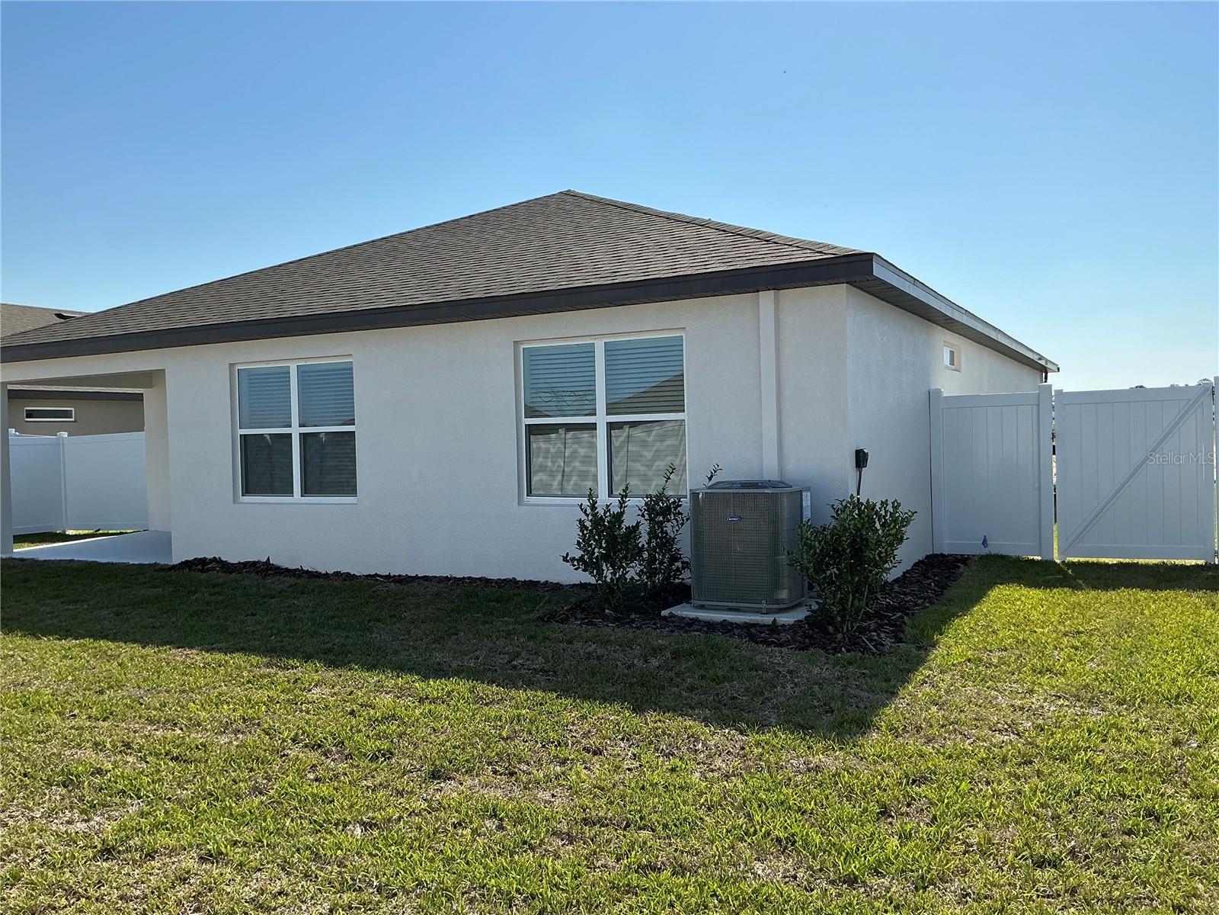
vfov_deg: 49.7
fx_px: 986
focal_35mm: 28
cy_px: 458
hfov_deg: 63.4
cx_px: 610
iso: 25
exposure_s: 1/3125
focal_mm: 3
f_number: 1.8
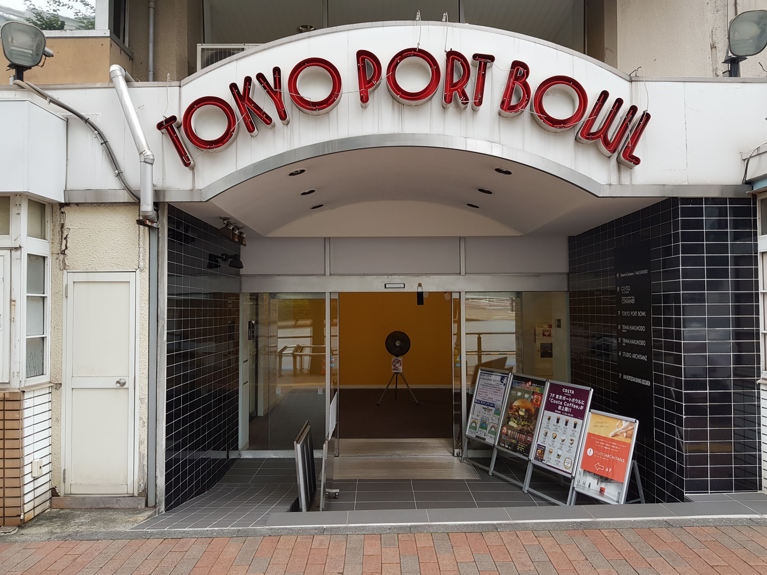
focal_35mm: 26
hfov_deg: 67.3
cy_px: 288
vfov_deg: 53.1
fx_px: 576
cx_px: 384
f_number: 1.7
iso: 64
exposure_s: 1/100
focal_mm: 4.2
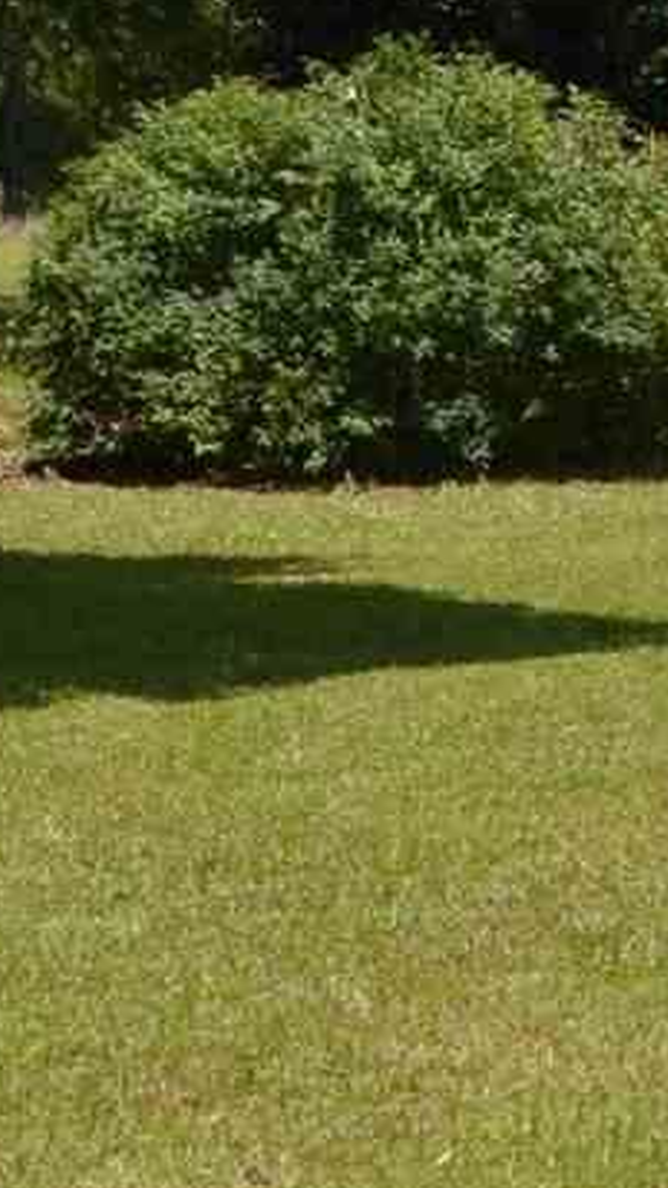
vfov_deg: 9.7
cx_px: 1715
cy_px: -126
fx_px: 6900
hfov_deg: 5.3
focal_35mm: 219
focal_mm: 28
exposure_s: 1/200
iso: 100
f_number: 7.1
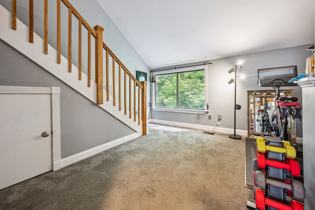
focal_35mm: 14
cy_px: 105
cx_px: 158
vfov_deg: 81.1
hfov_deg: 104.3
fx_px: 122
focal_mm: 14
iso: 1250
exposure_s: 1/5
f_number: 8
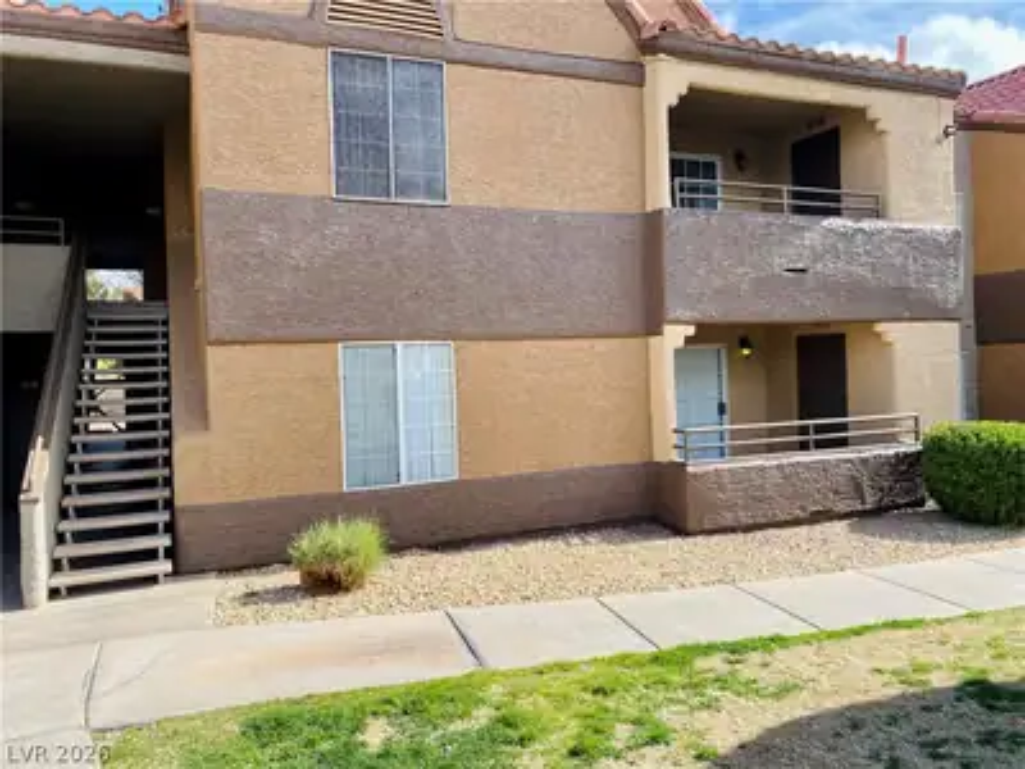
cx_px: 512
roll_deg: +1.7
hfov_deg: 67.3
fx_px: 770
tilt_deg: -0.3
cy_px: 384
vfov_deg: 53.1
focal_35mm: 26
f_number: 1.8
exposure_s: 1/981
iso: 32
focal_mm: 4.25
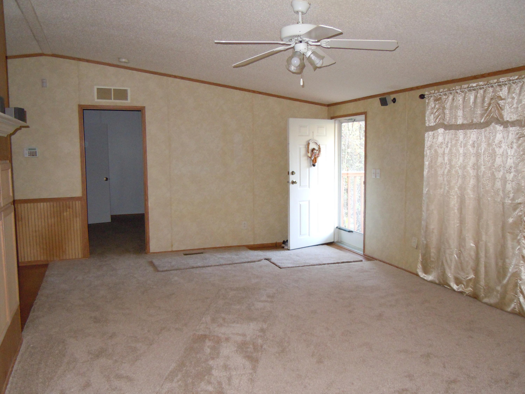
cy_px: 197
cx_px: 262
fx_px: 455
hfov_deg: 60.0
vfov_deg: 46.8
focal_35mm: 30
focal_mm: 5.4
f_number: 3.5
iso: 640
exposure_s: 1/30
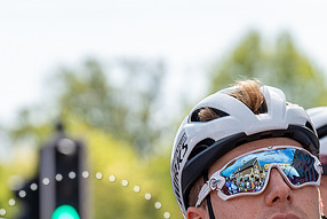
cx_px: 263
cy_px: 221
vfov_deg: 5.2
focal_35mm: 266
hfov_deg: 7.7
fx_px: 2417
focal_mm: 131
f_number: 5.6
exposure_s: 1/1000
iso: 400
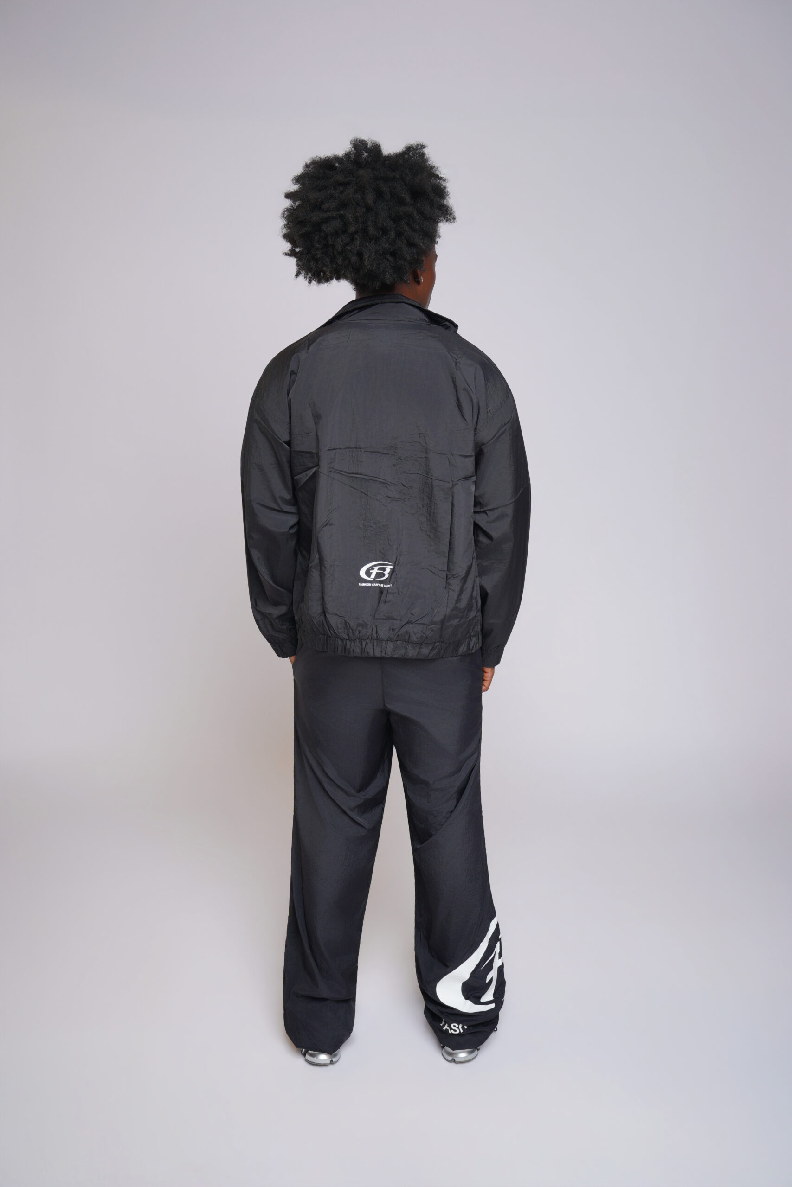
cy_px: 594
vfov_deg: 60.3
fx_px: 1023
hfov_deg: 42.3
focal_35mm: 31
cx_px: 396
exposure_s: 1/125
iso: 125
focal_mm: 31
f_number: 5.6
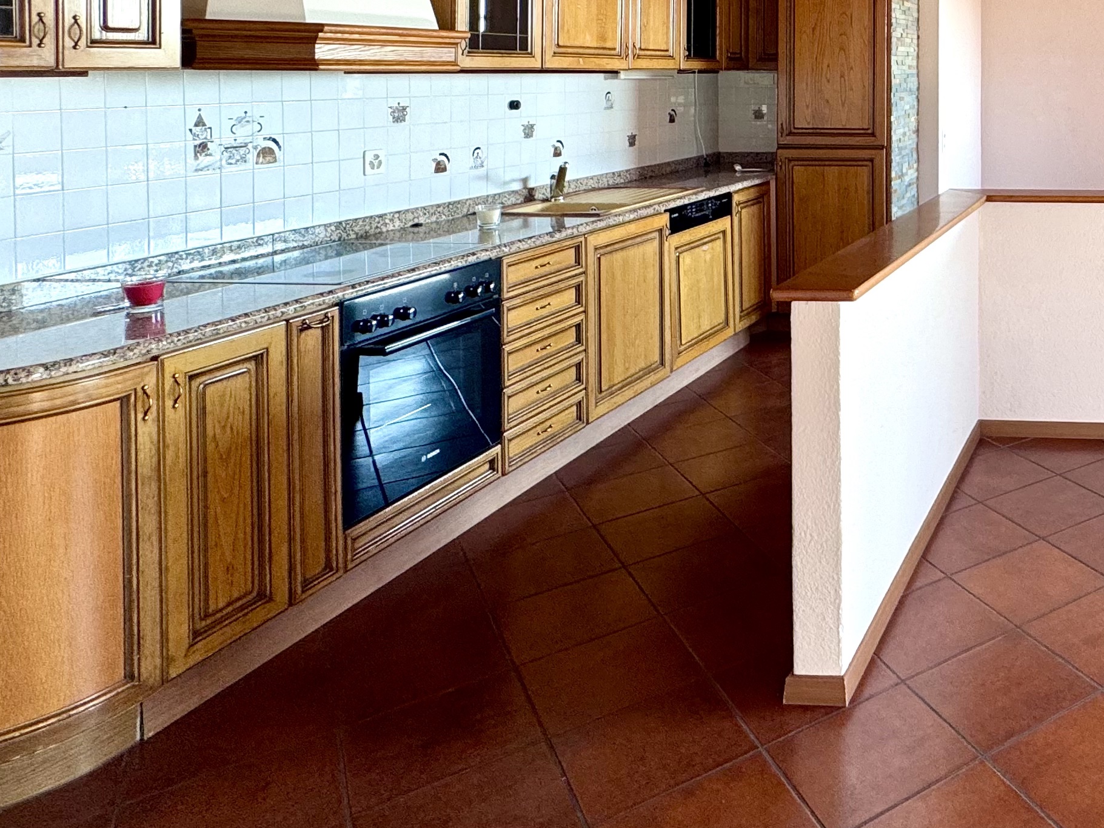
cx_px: 1111
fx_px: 989
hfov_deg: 47.9
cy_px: 92
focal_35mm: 31
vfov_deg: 42.0
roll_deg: -0.1
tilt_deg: -0.6
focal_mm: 2.22
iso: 80
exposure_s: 1/99
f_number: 2.2
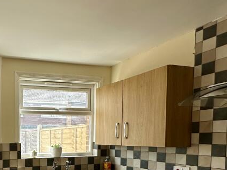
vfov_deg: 39.0
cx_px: 3
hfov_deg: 46.0
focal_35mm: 34
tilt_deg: -2.9
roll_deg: -0.1
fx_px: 223
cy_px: 151
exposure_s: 1/289
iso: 40
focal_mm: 2.22
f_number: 2.2
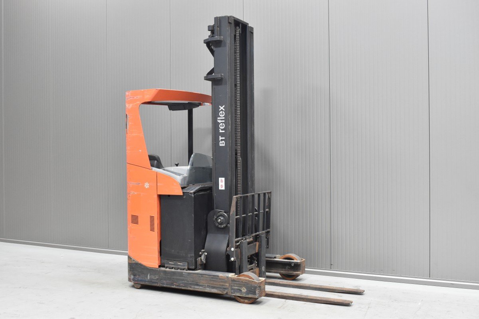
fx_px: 539
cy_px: 160
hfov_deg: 47.9
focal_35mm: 40
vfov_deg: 33.0
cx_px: 240
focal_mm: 27
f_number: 6.3
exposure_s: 1/15
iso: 1250
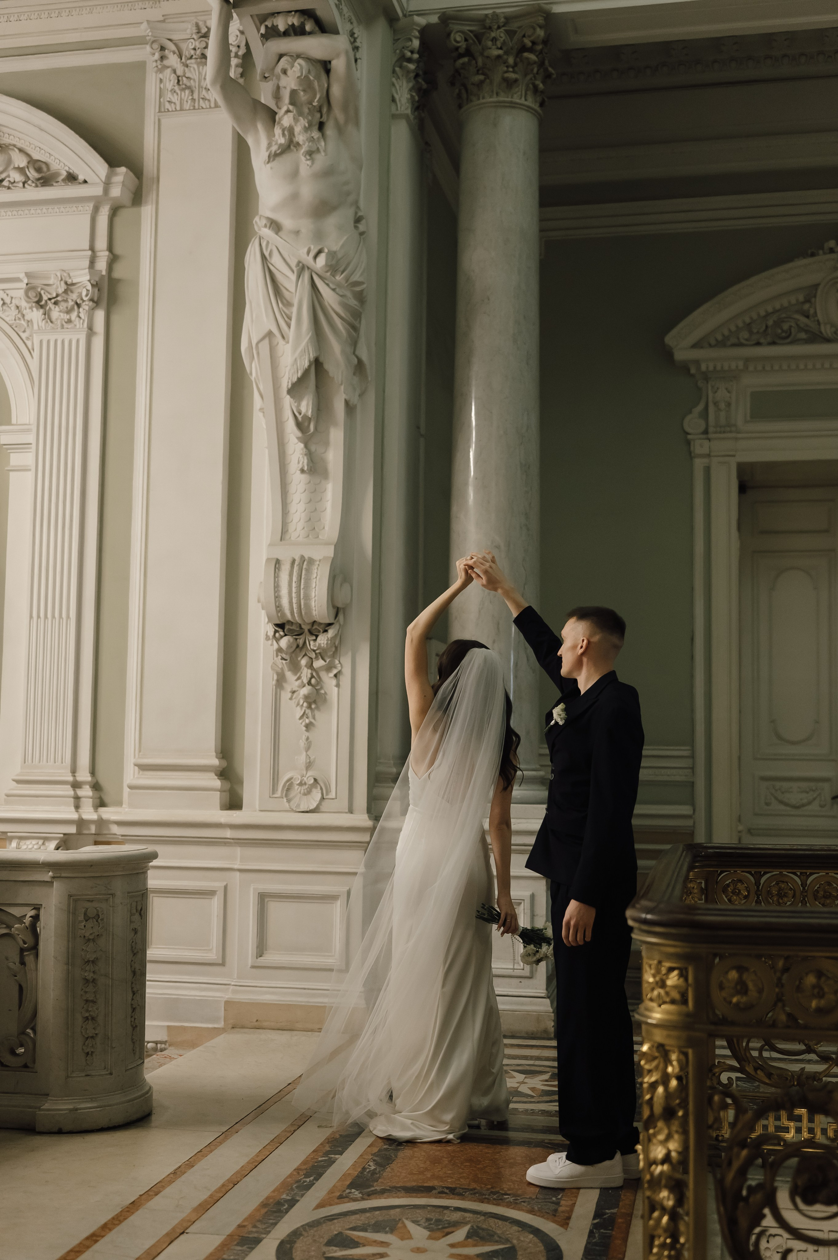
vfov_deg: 49.6
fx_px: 1364
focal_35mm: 39
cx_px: 419
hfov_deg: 34.2
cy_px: 630
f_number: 2.1
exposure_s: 1/320
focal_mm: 39
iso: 2000
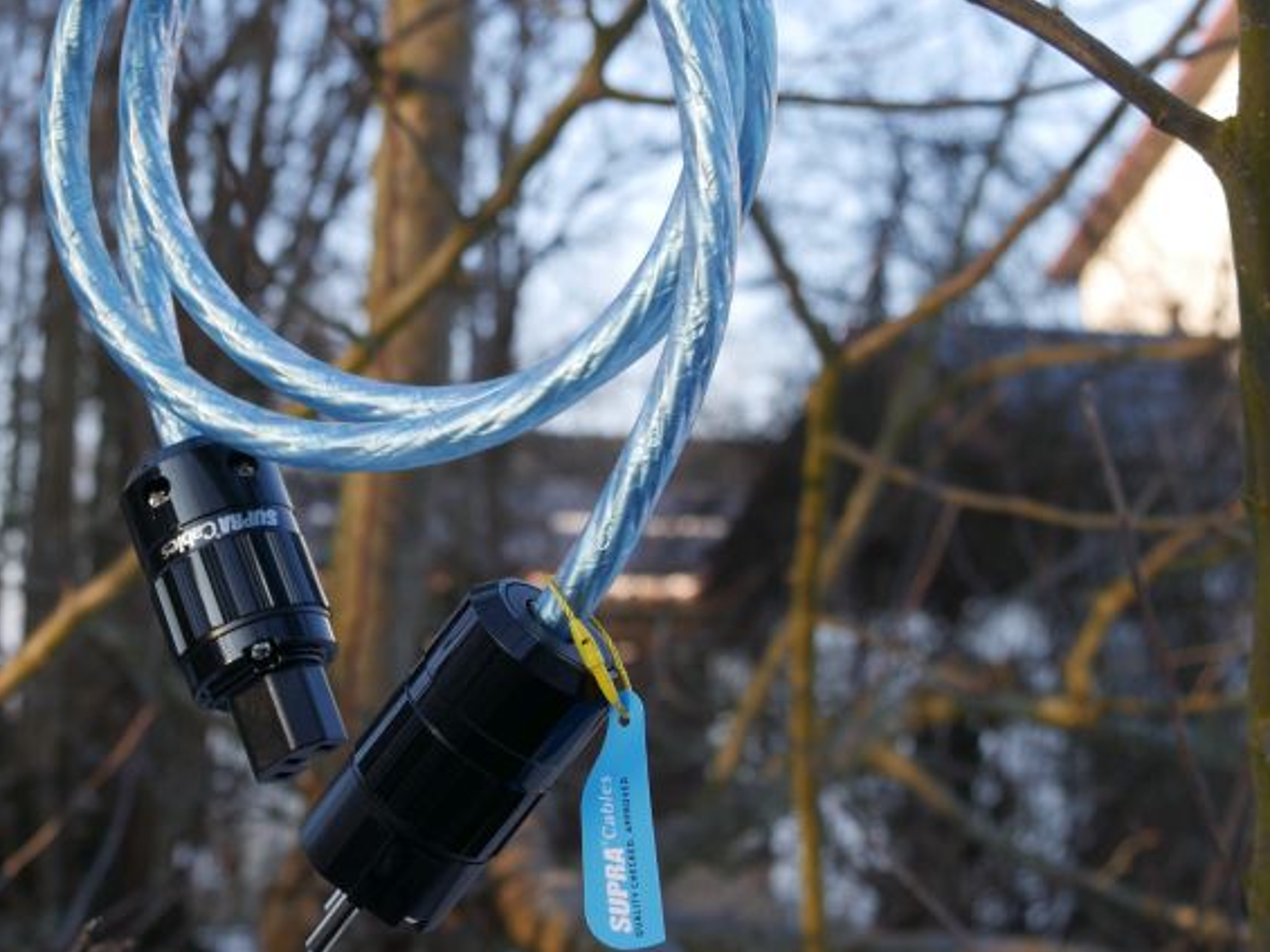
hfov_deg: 28.4
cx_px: 414
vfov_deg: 21.6
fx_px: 2495
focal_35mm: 68
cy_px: 387
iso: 200
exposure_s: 1/160
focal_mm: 24
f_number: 5
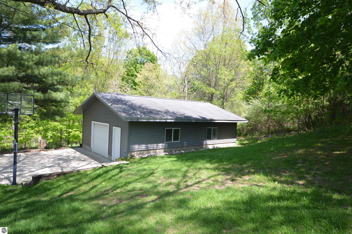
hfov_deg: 77.4
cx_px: 176
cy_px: 117
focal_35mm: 22
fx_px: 220
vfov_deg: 56.1
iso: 140
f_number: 5.6
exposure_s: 1/125
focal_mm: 15
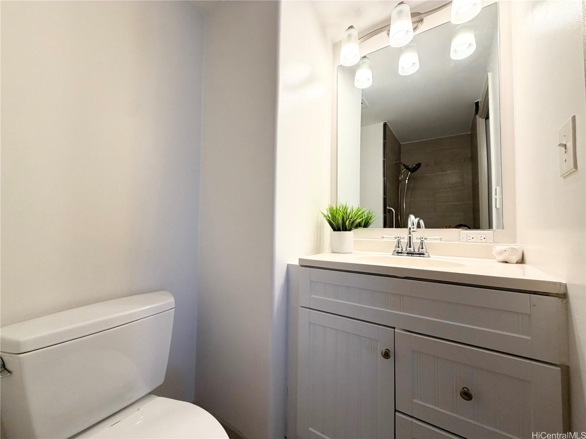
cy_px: 220
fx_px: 237
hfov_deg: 102.1
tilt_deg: +2.5
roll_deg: -1.3
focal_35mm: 14
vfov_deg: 85.7
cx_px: 293
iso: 160
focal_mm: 2.22
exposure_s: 1/120
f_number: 2.2
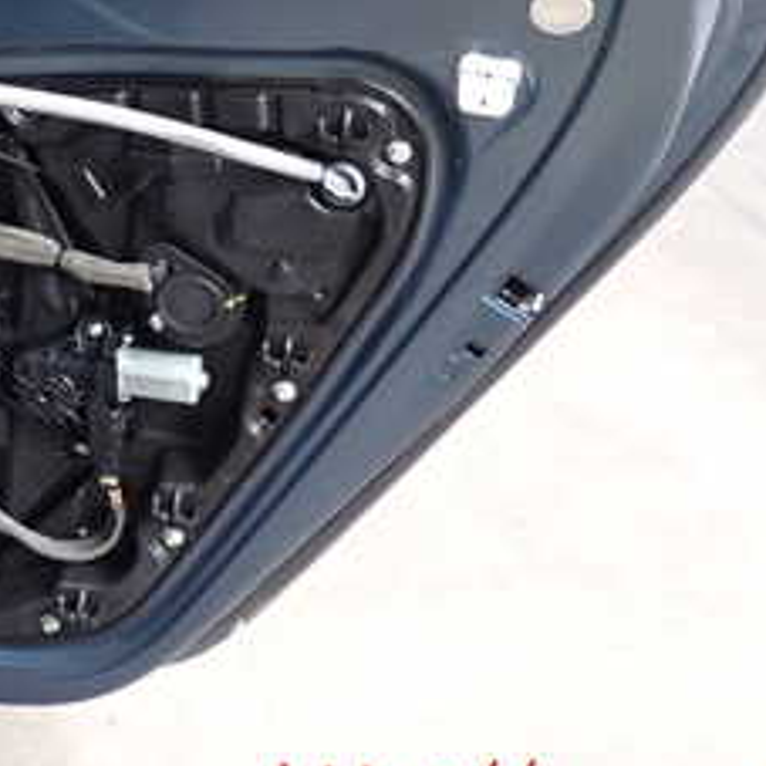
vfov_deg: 24.0
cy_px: 81
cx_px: 27
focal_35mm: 70
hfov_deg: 23.7
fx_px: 1752
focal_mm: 5.4
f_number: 2.3
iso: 320
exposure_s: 1/30
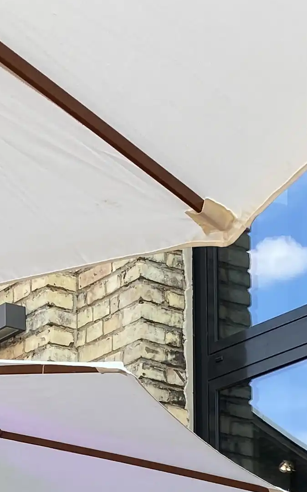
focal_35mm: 103
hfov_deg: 12.7
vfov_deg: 16.6
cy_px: 901
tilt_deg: -2.9
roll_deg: +0.9
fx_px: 1379
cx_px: 128
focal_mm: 4.25
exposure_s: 1/266
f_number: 1.8
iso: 32
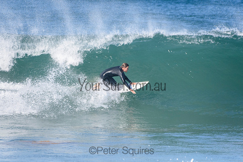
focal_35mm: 750
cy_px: 81
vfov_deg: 1.8
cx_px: 122
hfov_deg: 2.7
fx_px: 5064
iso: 900
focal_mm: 500
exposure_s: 1/4000
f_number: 5.6
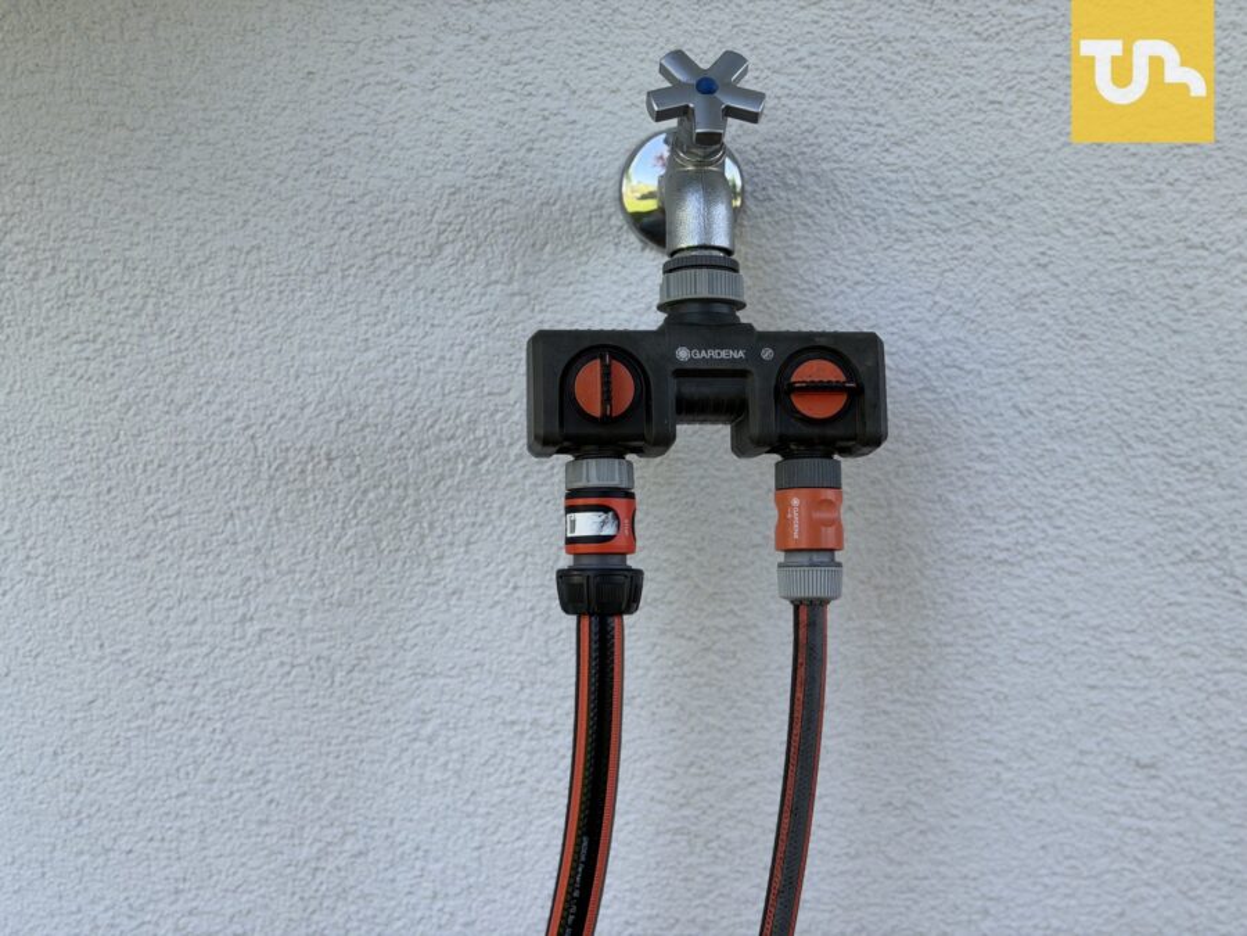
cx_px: 624
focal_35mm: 48
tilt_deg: -8.5
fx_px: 1729
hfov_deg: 39.7
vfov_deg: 30.3
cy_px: 468
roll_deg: +0.5
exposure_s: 1/592
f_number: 1.78
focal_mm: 6.76
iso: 64
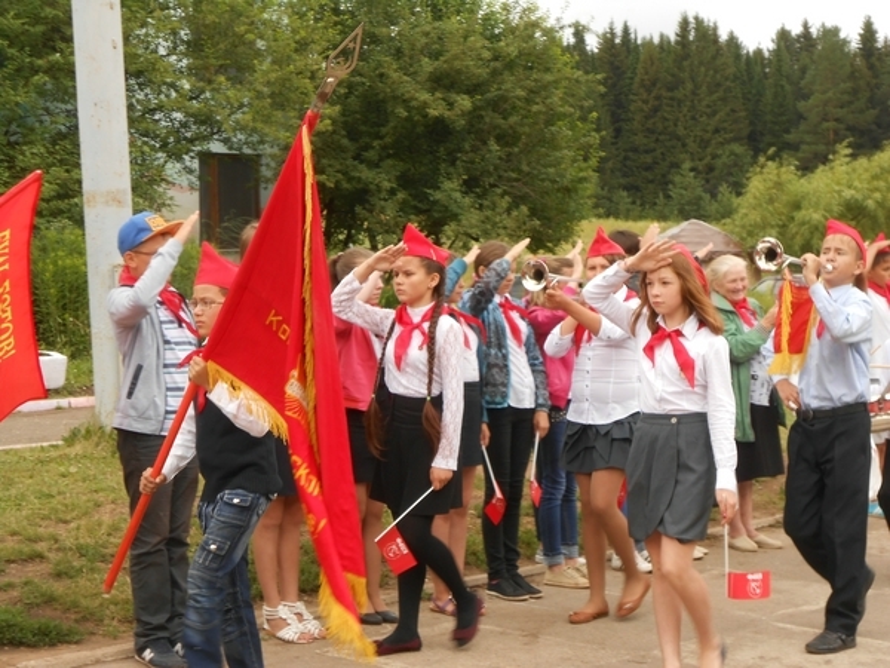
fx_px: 1851
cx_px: 445
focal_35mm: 72
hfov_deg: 27.0
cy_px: 334
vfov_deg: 20.4
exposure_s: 1/60
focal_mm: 12.8
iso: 80
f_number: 6
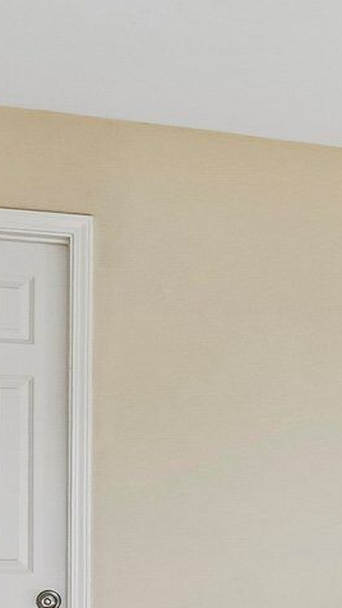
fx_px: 1162
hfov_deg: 14.5
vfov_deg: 28.4
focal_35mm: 72
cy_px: 530
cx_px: 637
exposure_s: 1/125
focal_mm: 16
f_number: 8
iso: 800
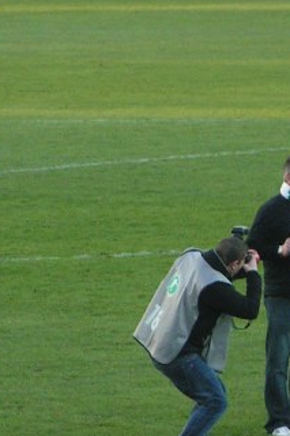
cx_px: 418
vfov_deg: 3.5
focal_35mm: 588
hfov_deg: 2.3
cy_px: 298
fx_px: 7112
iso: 125
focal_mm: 34.5
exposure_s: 1/250
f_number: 3.5
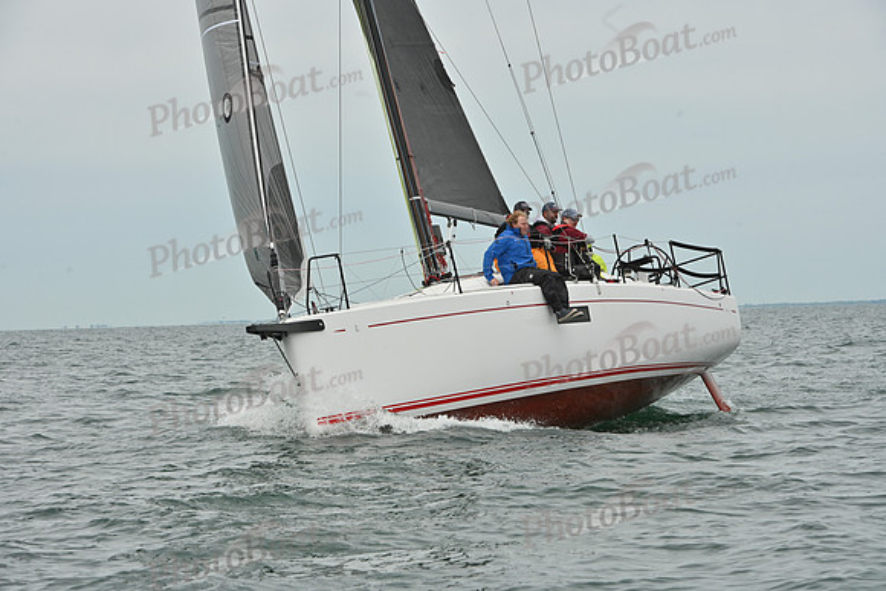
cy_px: 296
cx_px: 443
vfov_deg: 9.2
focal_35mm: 150
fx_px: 3692
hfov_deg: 13.7
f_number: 13
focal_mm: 150
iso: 320
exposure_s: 1/1000
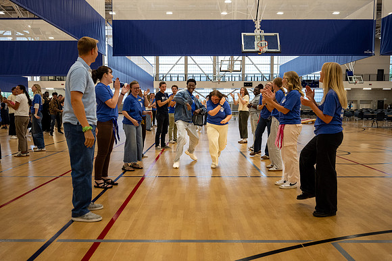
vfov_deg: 43.1
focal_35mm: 30
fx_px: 331
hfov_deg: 61.3
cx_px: 192
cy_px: 132
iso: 2000
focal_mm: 24
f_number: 2.8
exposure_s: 1/400
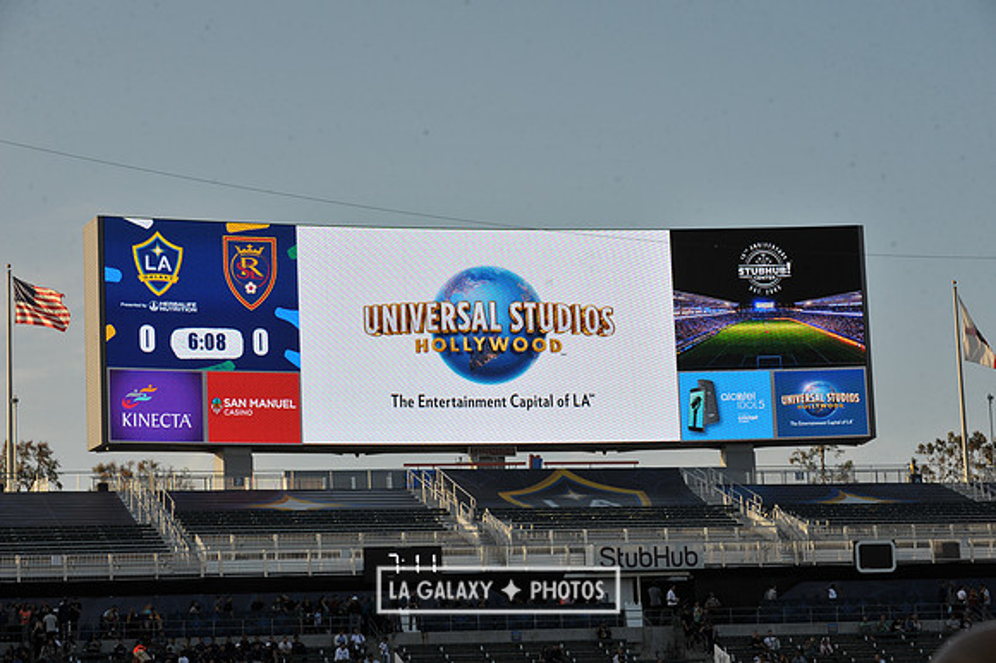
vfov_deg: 13.0
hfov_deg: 19.5
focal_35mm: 105
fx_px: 2903
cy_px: 332
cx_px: 498
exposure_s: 1/500
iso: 400
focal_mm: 105
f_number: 13
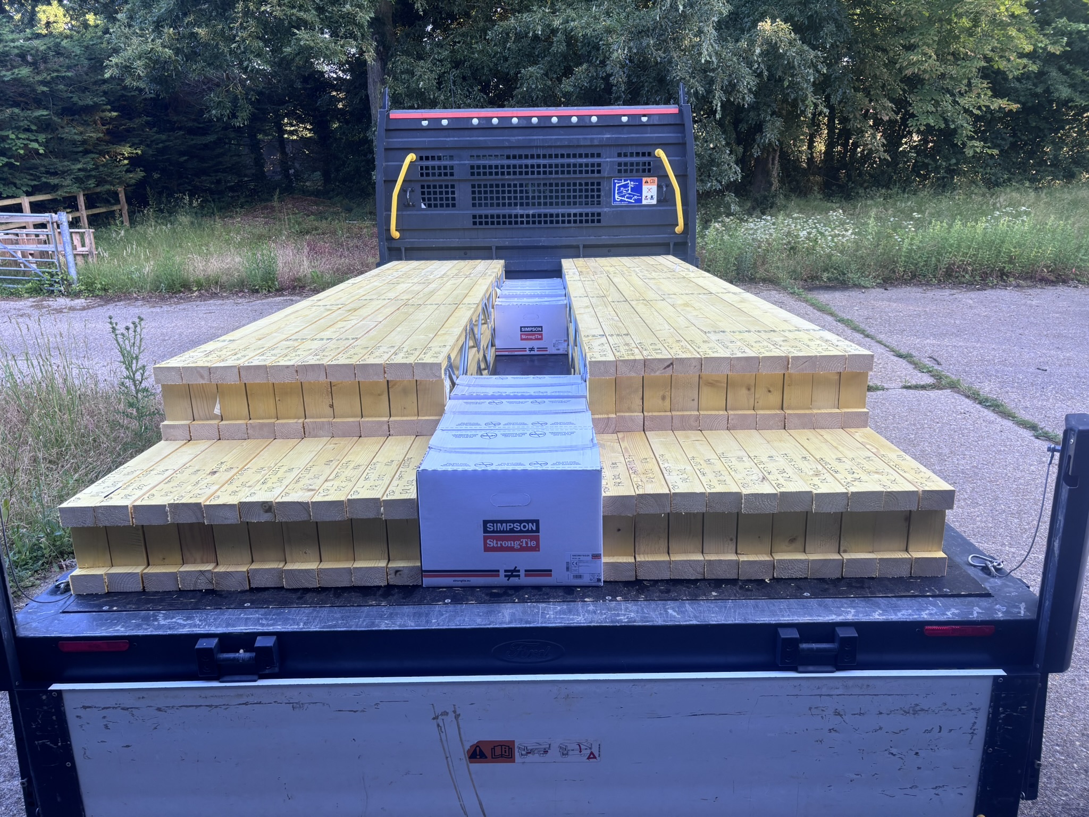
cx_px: 544
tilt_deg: -19.4
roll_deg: -1.9
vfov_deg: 53.1
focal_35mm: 26
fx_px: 818
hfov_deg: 67.3
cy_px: 408
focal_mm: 5.96
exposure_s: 1/134
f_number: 1.6
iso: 32
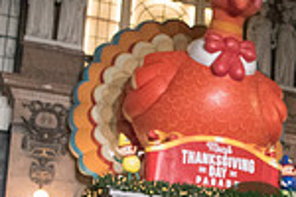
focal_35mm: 93
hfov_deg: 20.4
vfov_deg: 14.0
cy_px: 275
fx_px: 765
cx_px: 365
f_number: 2.8
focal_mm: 24
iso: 8000
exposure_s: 1/3200
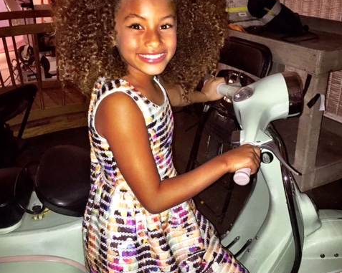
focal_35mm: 38
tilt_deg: -24.0
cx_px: 171
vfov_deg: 39.1
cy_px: 134
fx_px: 384
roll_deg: +0.8
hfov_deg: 48.0
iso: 200
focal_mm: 4.15
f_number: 2.2
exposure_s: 1/16
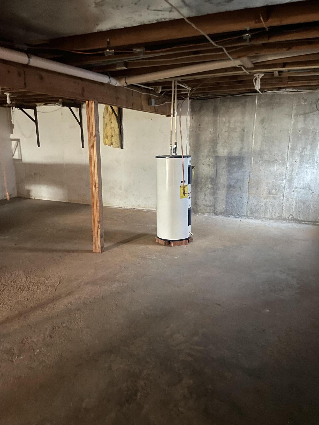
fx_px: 319
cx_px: 160
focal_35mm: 26
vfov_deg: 67.3
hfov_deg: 53.1
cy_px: 212
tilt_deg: -11.5
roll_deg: +0.0
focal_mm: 4.2
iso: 400
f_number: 1.6
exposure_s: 1/9
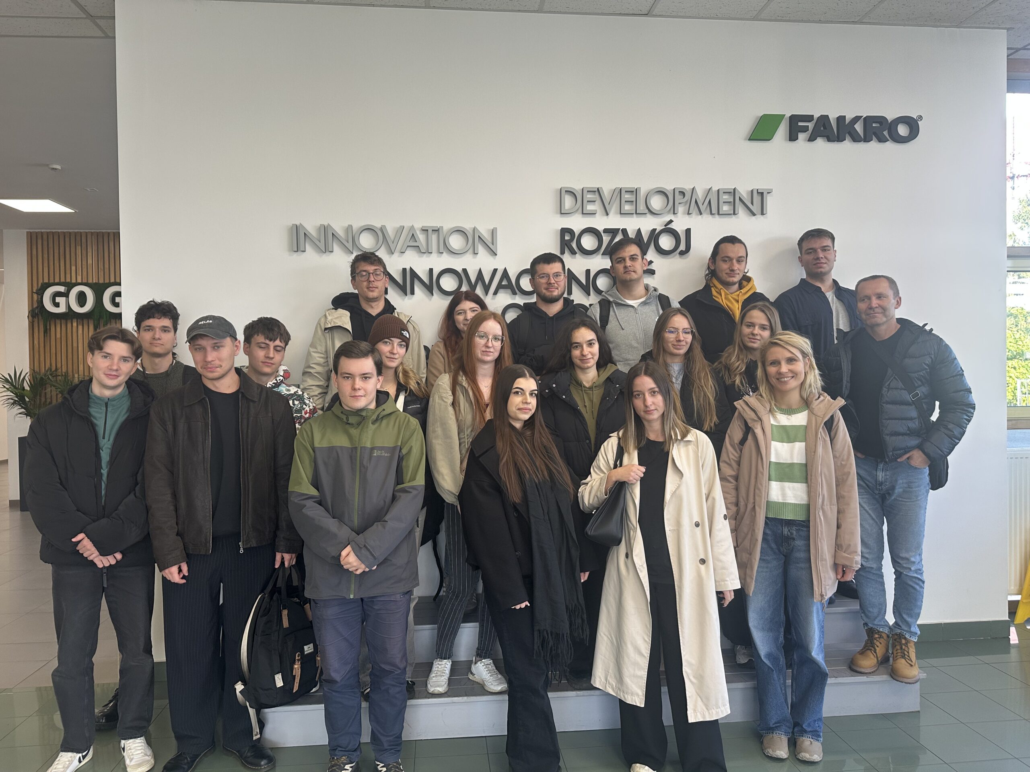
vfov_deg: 56.8
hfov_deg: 71.6
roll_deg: +0.7
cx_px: 515
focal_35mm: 24
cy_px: 386
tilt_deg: -0.7
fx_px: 714
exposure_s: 1/100
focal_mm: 6.86
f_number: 1.78
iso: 100
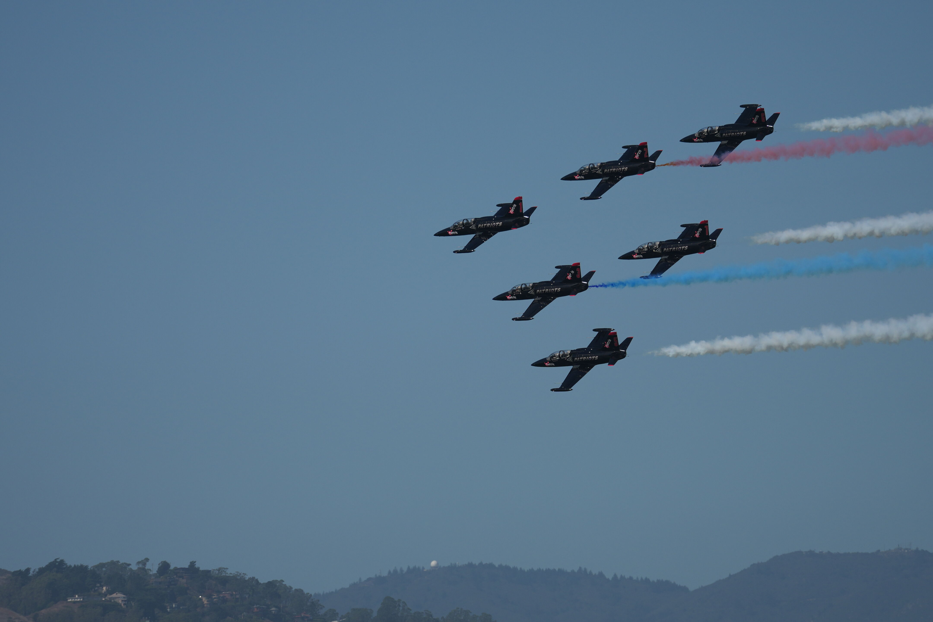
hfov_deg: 6.2
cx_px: 466
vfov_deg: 4.1
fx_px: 8655
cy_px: 311
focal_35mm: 334
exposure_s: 1/3200
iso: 200
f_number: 4.5
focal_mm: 223
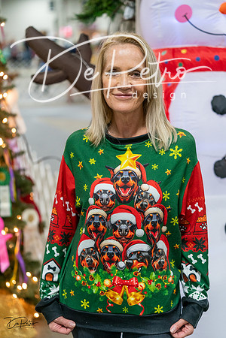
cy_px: 169
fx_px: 659
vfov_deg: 28.8
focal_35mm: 70
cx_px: 113
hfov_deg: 19.5
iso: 2500
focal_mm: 70
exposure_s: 1/160
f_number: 2.8
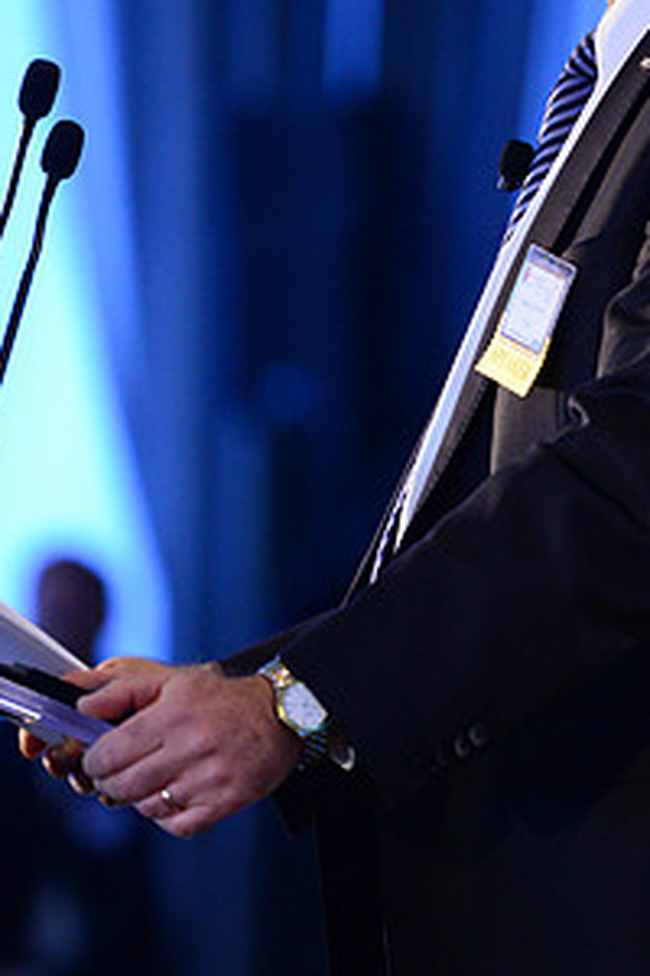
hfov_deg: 3.6
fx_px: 10480
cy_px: 377
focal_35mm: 387
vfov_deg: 5.3
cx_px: 483
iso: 4000
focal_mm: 200
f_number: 2.8
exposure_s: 1/125
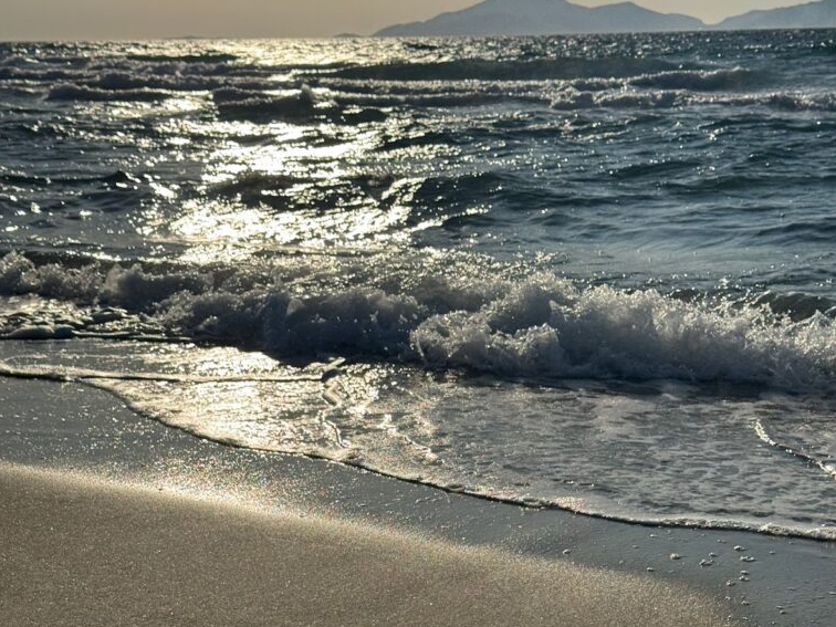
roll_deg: +0.8
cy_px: 500
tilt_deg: -15.6
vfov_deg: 22.3
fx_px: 1570
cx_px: 414
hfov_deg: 29.8
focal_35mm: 65
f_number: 1.78
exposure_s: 1/20000
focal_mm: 6.76
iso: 50
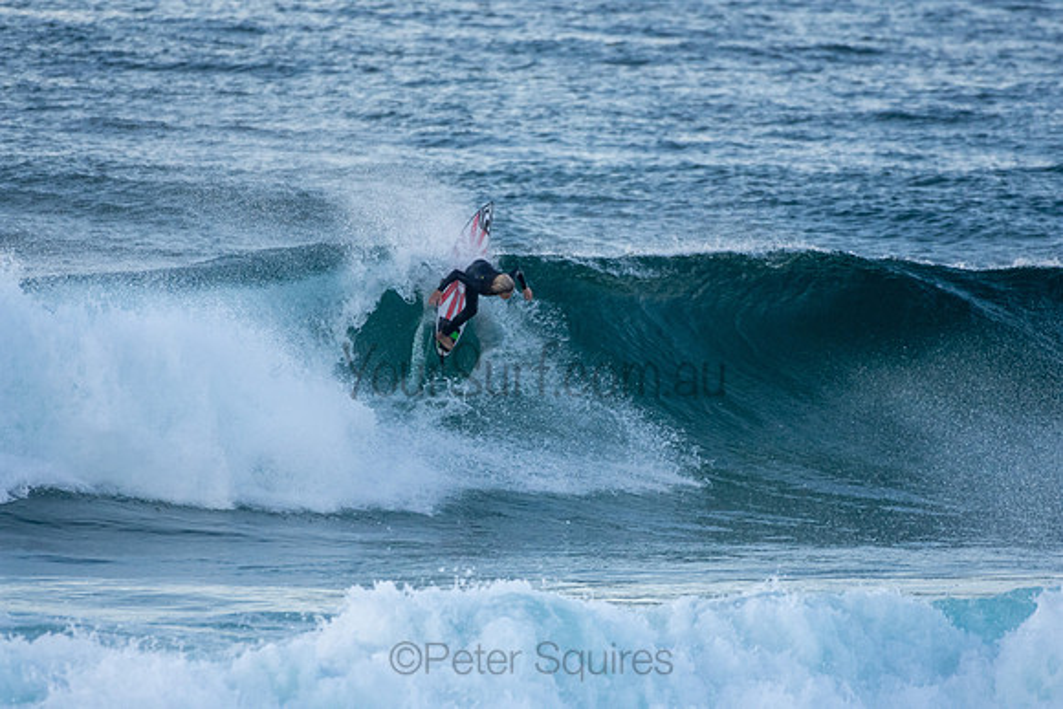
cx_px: 532
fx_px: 22150
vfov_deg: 1.8
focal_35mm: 750
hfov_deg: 2.7
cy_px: 354
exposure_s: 1/1250
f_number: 5.6
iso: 1250
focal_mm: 500
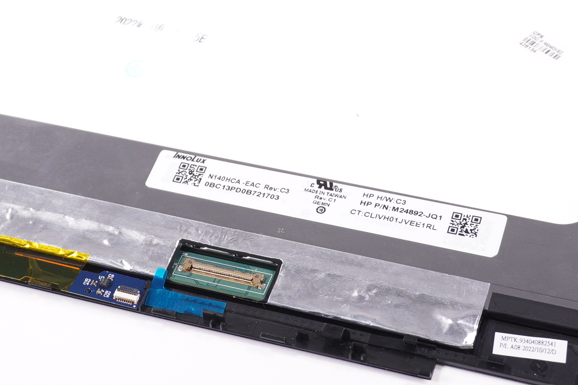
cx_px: 171
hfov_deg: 22.0
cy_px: 74
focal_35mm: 92
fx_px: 1476
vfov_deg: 14.7
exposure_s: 1/320
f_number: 5.6
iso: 640
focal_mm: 26
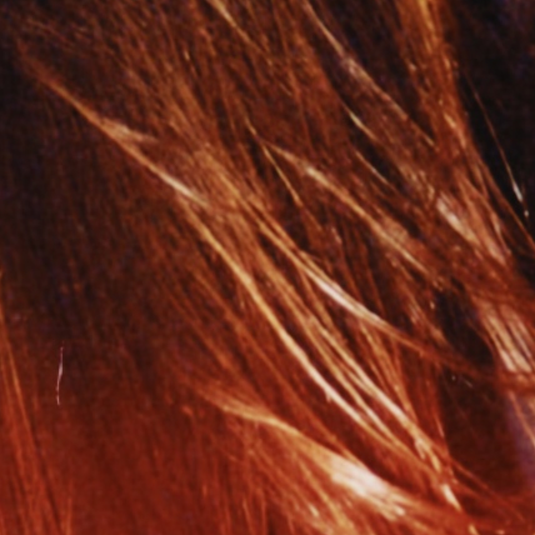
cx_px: 232
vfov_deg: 4.8
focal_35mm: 360
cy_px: 1019
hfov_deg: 4.9
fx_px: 6295
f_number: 1.6
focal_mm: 30
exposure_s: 1/320
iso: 100
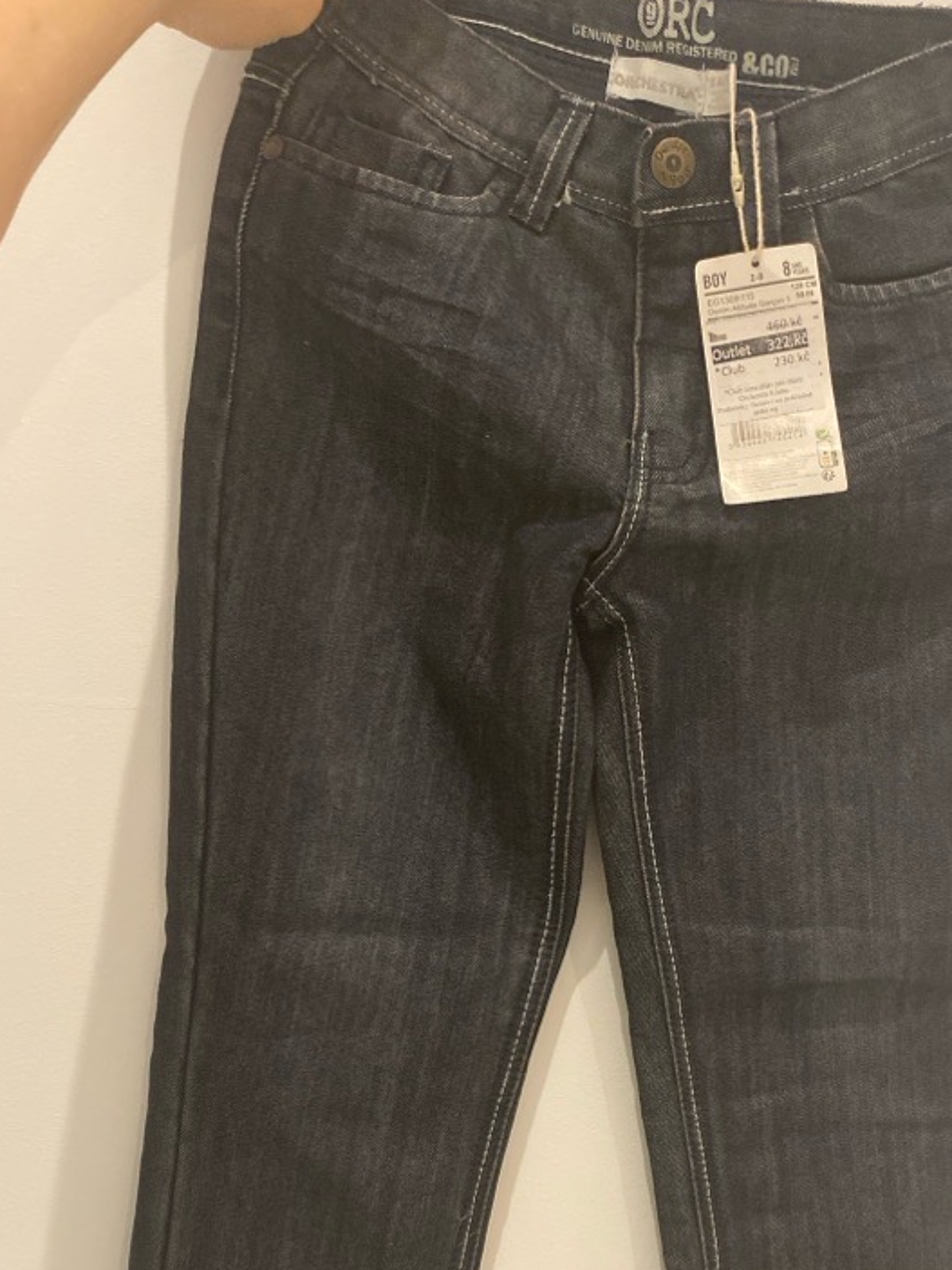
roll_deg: +6.4
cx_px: 639
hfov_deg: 38.2
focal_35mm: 37
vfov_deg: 49.0
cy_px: 882
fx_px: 1357
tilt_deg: -11.7
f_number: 1.8
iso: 400
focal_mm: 4.25
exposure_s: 1/50
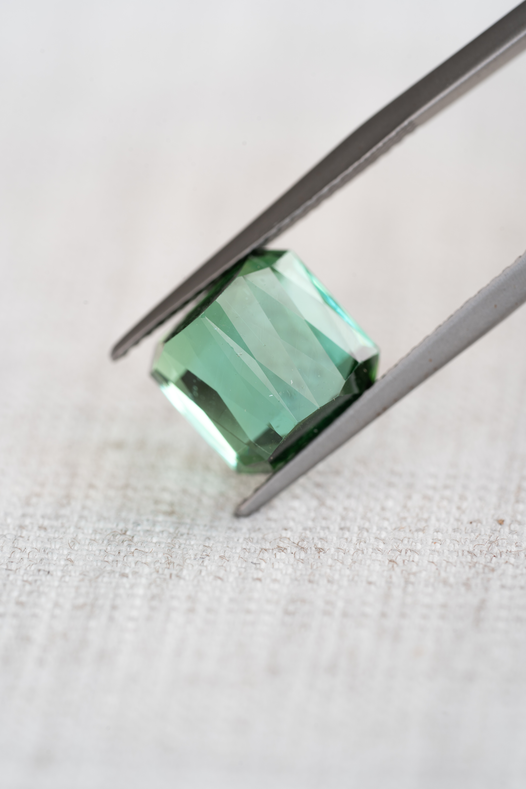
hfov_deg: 15.2
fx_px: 1972
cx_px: 263
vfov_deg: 22.6
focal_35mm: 90
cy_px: 394
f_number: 8
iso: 100
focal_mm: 90
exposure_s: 1/6
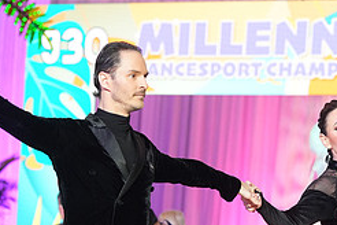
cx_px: 257
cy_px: 281
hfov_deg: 8.2
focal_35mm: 252
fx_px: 2359
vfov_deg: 5.4
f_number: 4
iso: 2500
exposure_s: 1/400
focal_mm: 107
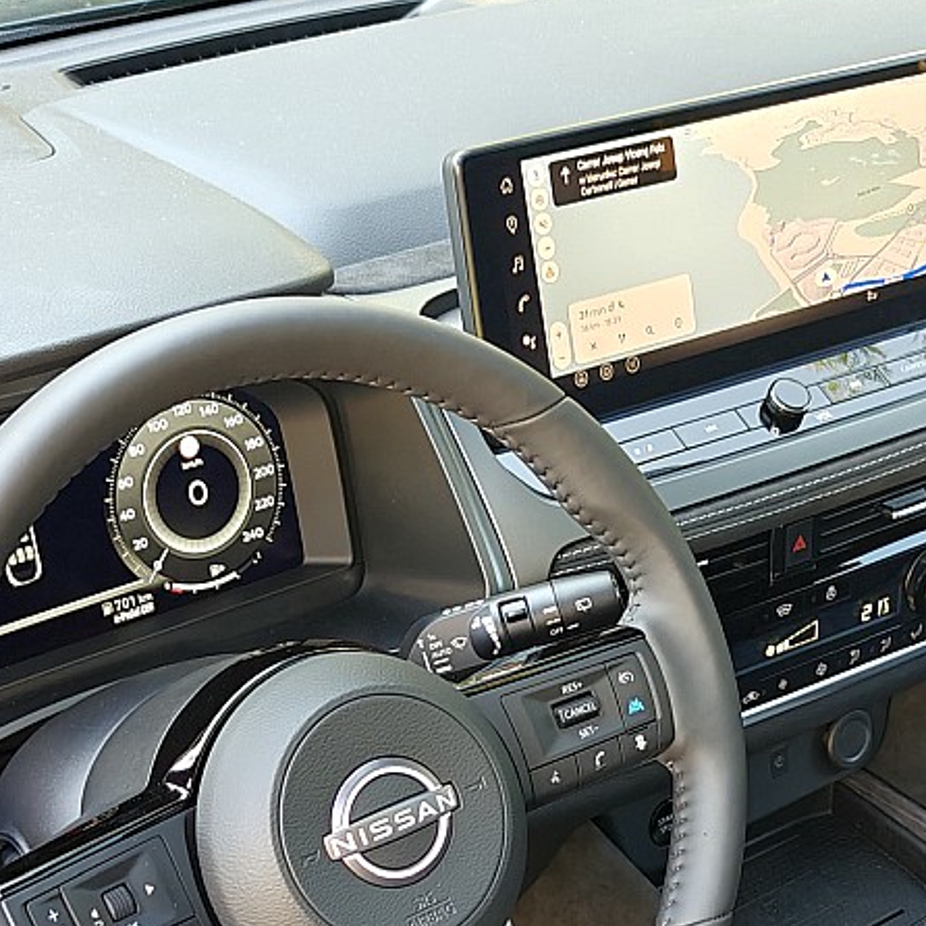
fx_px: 2209
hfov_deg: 23.5
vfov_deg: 22.9
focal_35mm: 73
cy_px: 884
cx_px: 652
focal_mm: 6.06
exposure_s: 1/101
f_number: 1.6
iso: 320
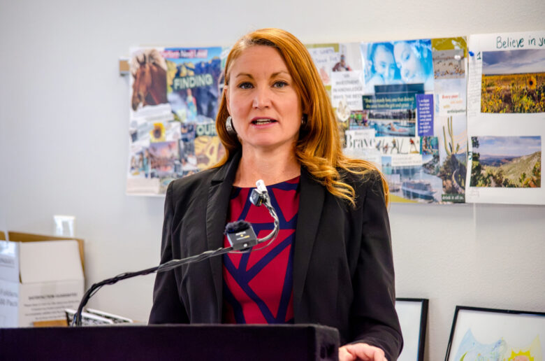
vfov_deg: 7.3
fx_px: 2832
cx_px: 272
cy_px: 180
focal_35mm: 188
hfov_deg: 11.0
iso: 2200
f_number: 4.8
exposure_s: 1/800
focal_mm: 125
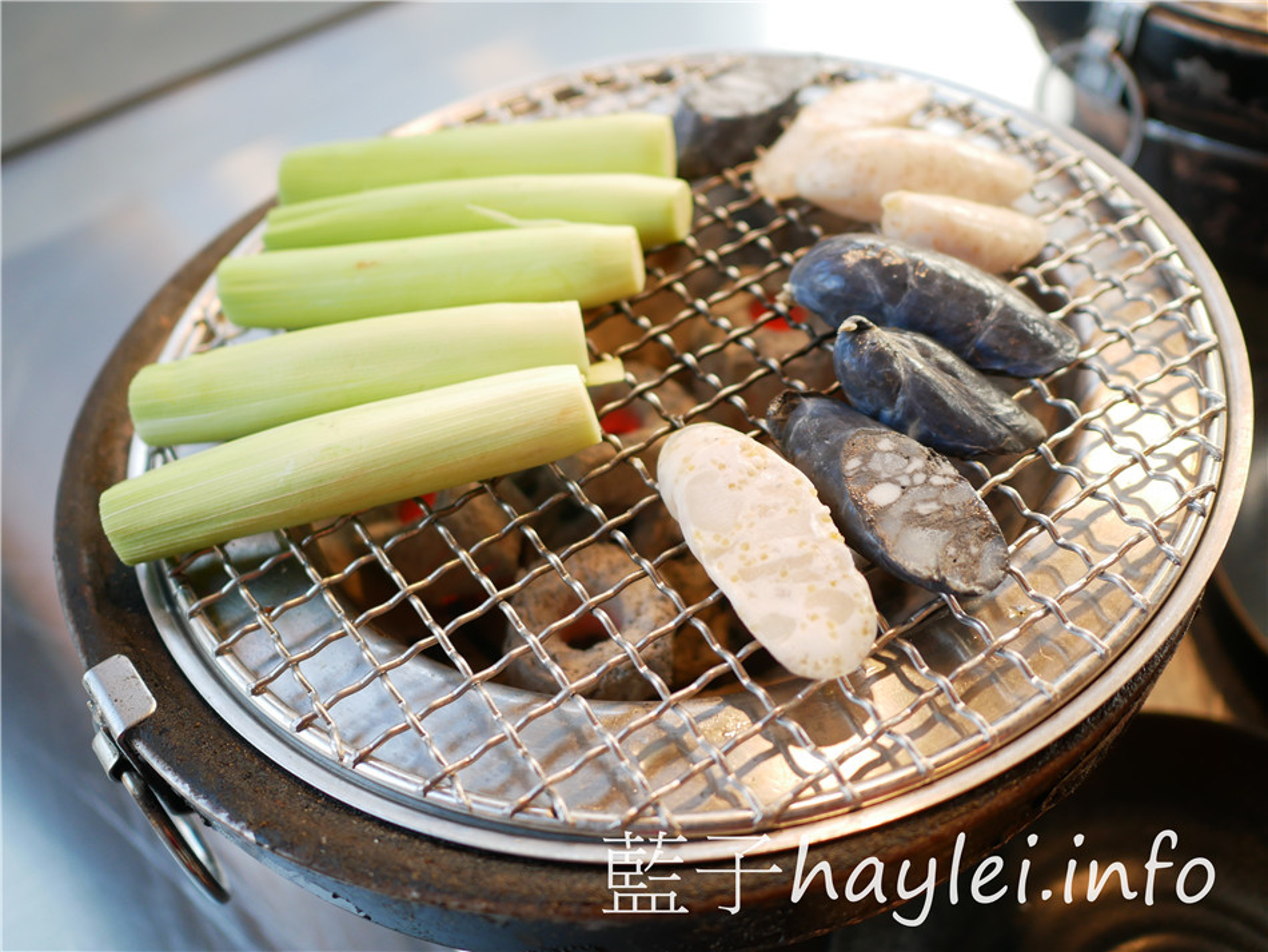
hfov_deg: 60.0
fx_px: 1099
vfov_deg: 46.8
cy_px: 476
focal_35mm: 30
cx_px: 634
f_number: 1.7
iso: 200
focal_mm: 15
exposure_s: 1/100
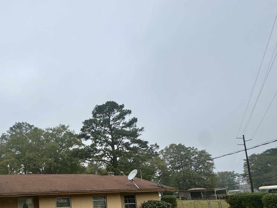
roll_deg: +2.4
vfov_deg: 51.9
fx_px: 200
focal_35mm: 25
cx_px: 42
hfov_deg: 61.5
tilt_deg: +10.3
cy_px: 162
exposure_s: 1/451
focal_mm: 2.22
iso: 40
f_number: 2.2
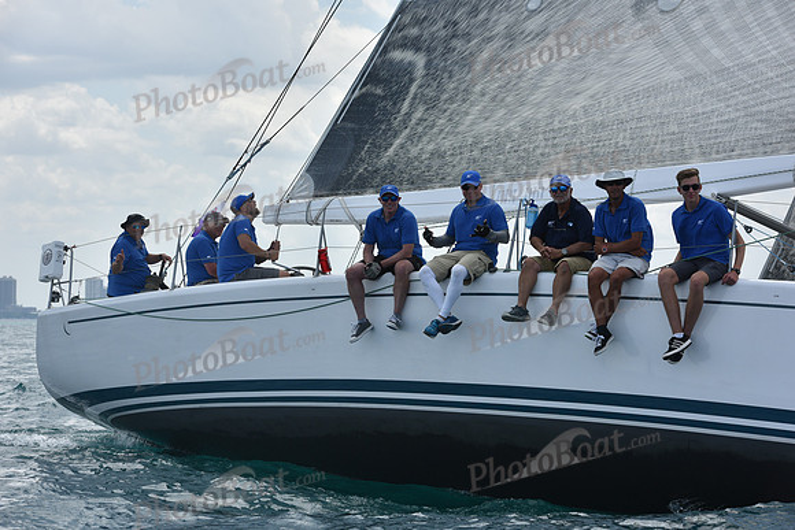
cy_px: 265
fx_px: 2253
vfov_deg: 13.4
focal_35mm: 102
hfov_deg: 20.0
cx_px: 398
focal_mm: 102
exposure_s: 1/1250
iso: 250
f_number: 6.3
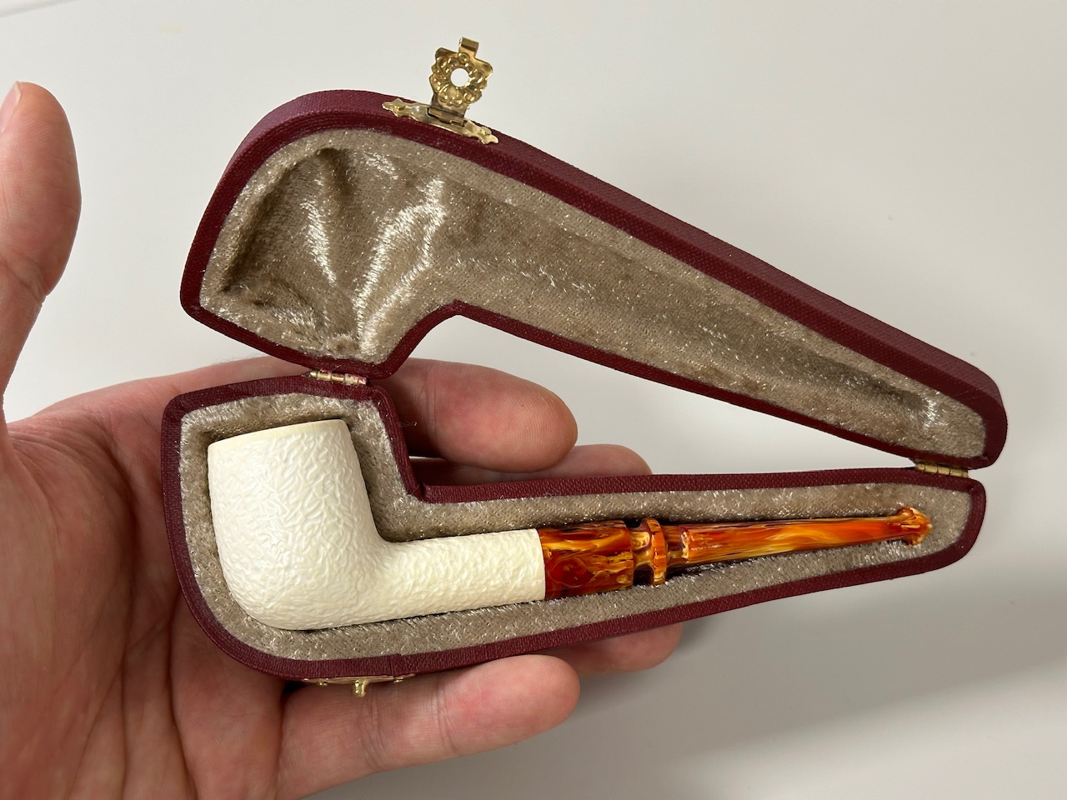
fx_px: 1480
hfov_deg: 39.7
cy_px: 400
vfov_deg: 30.3
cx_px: 534
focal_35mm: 48
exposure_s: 1/60
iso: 100
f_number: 1.78
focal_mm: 6.86
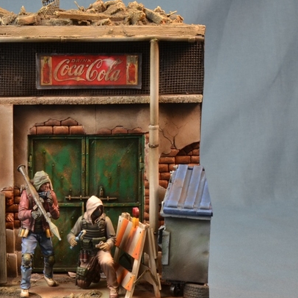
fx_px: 1099
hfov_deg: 15.3
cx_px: 24
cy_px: 194
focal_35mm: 113
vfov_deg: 15.4
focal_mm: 45
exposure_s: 1/1.3
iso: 200
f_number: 20
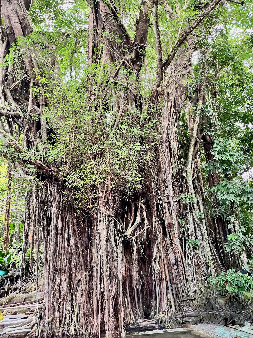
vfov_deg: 67.3
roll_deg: +4.9
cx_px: 126
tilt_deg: +18.8
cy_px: 169
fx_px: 253
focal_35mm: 26
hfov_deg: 53.1
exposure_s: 1/60
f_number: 1.6
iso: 320
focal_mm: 5.1
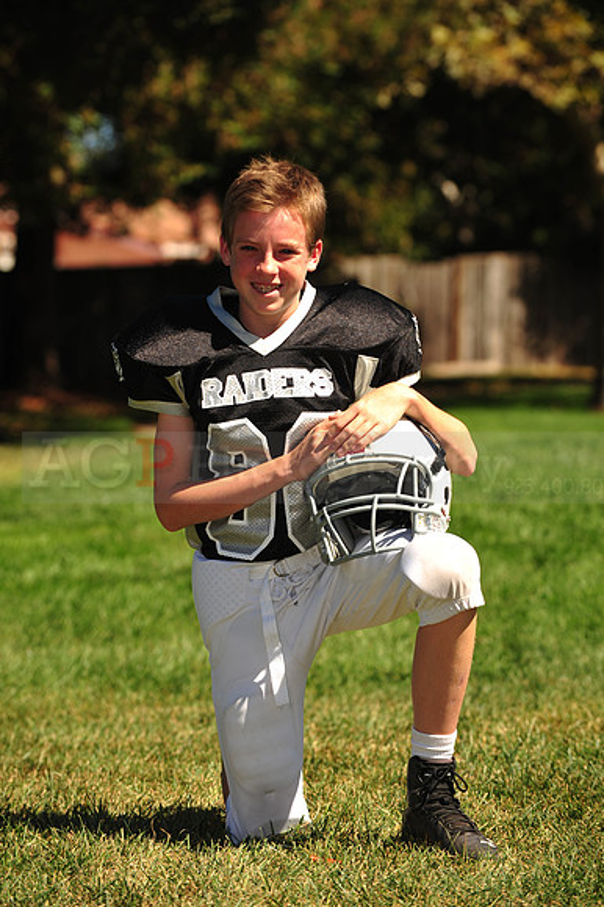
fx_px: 3527
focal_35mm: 140
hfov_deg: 9.8
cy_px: 454
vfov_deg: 14.7
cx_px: 302
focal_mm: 140
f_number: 5
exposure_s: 1/640
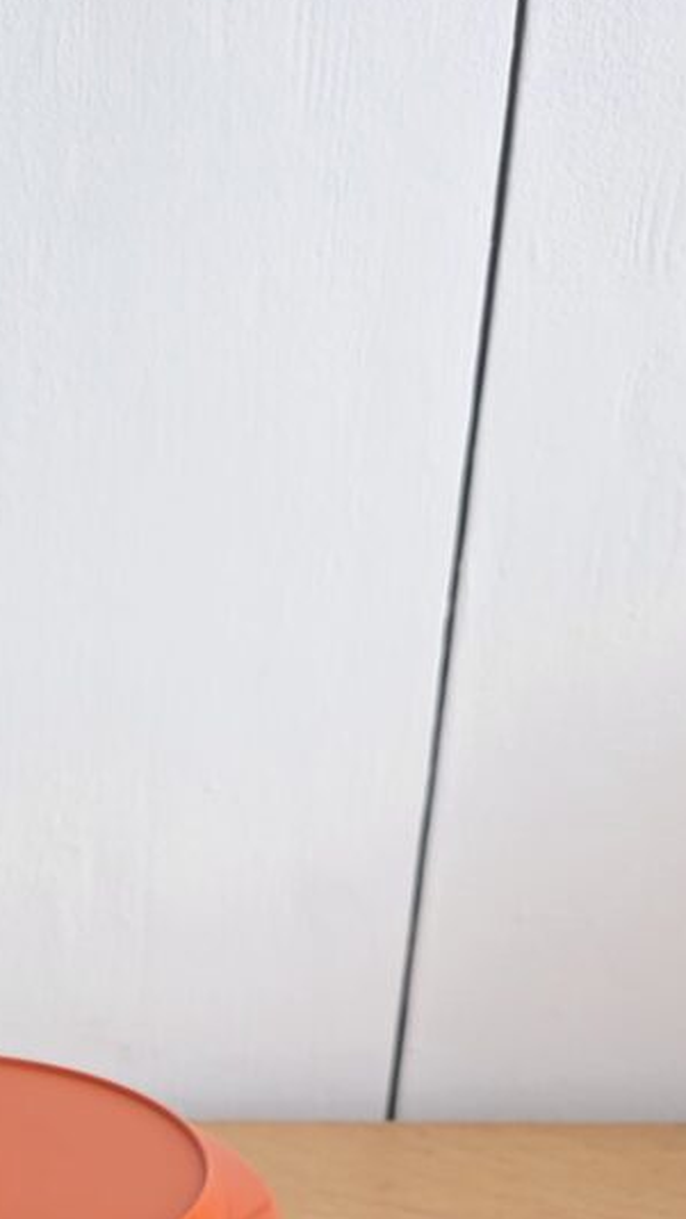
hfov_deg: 23.3
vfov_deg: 39.5
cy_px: 1114
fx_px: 1552
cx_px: -89
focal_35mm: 48
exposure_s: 1/40
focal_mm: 6.3
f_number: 1.7
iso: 1250
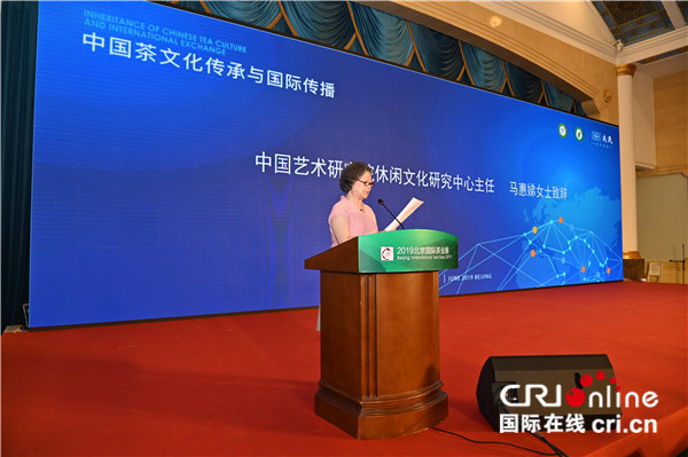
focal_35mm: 24
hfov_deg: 73.8
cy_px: 228
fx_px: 458
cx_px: 344
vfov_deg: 53.1
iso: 800
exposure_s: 1/125
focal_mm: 24
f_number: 5.6
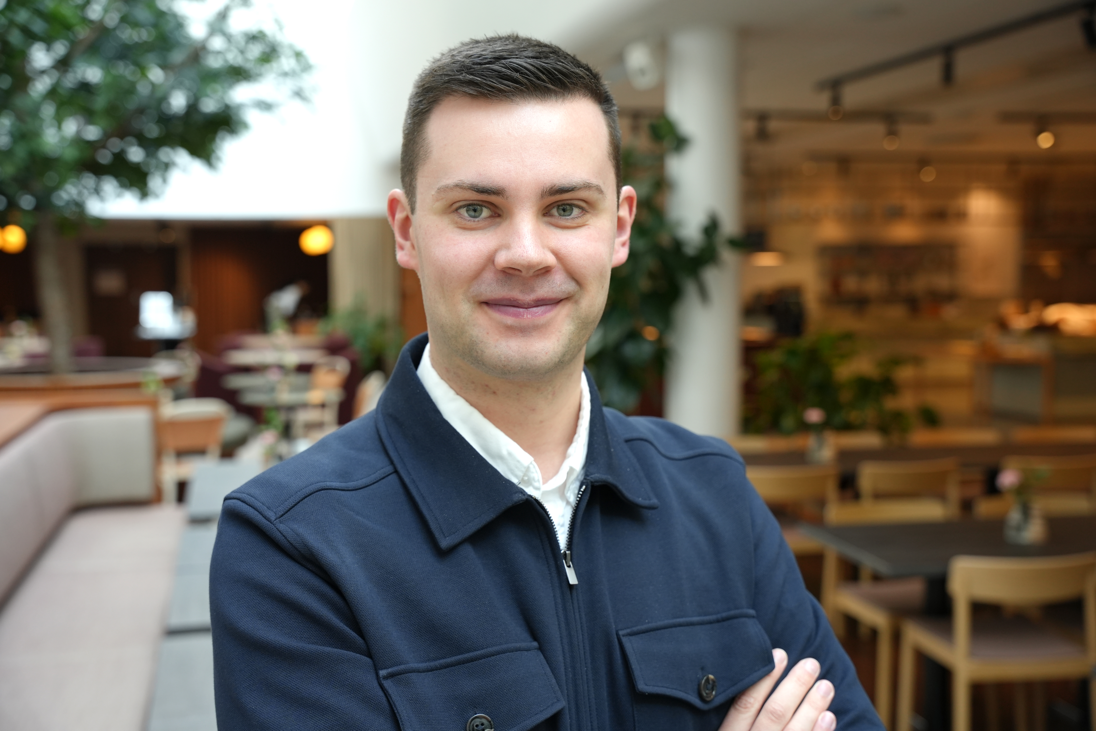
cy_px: 366
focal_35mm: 44
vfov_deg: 30.8
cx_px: 548
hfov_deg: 44.9
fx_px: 1327
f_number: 4
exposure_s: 1/160
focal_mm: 43.6
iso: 800
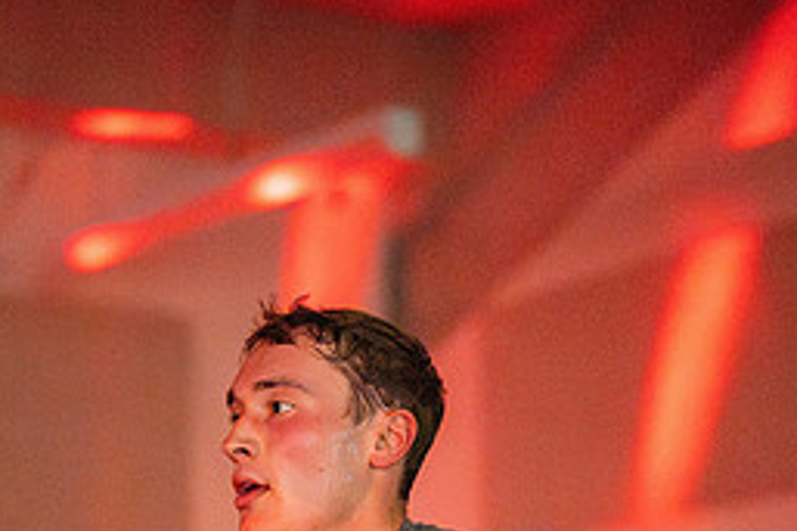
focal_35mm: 192
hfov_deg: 10.7
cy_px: 579
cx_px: 341
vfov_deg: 7.1
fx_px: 4248
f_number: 1.8
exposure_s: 1/250
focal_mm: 85
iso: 8000
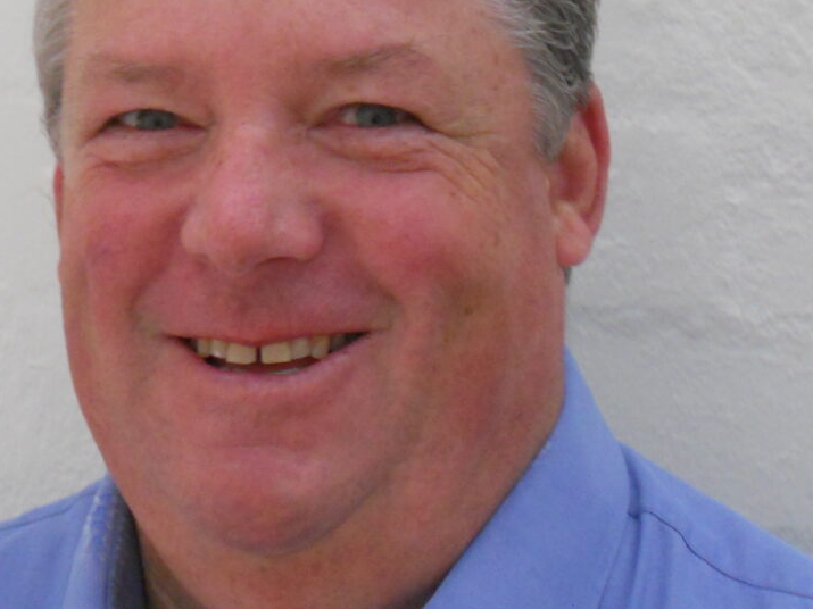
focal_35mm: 116
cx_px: 259
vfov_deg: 12.8
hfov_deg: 16.9
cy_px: 223
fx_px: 2724
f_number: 4.8
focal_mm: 9.8
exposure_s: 1/30
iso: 400
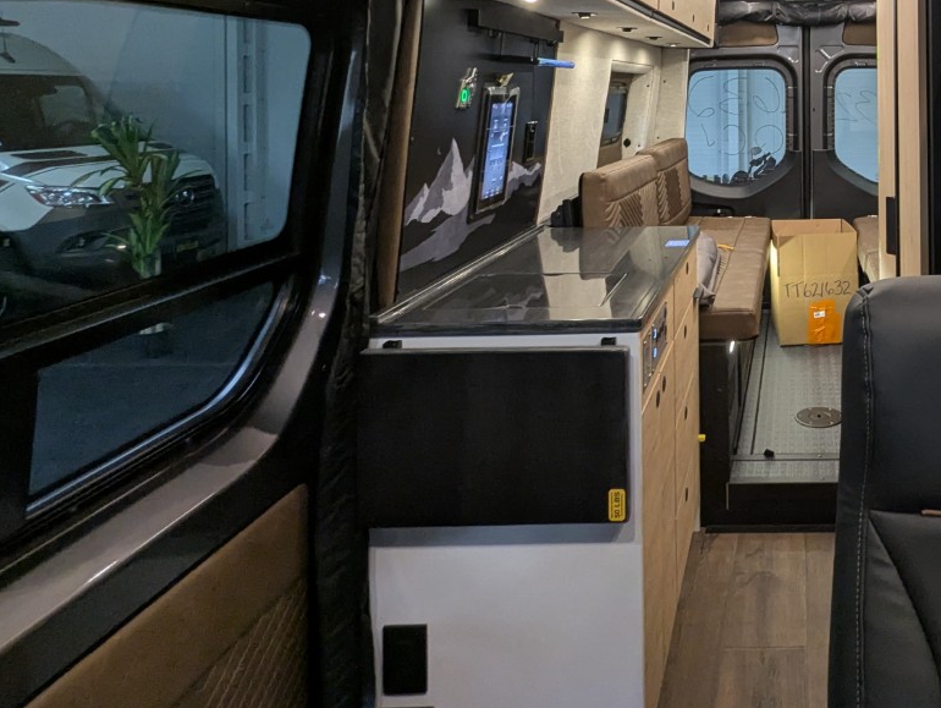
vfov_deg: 44.4
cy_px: 84
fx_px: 789
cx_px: 807
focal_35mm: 29
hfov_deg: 55.3
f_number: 2.2
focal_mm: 2.35
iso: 150
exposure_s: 1/28.4
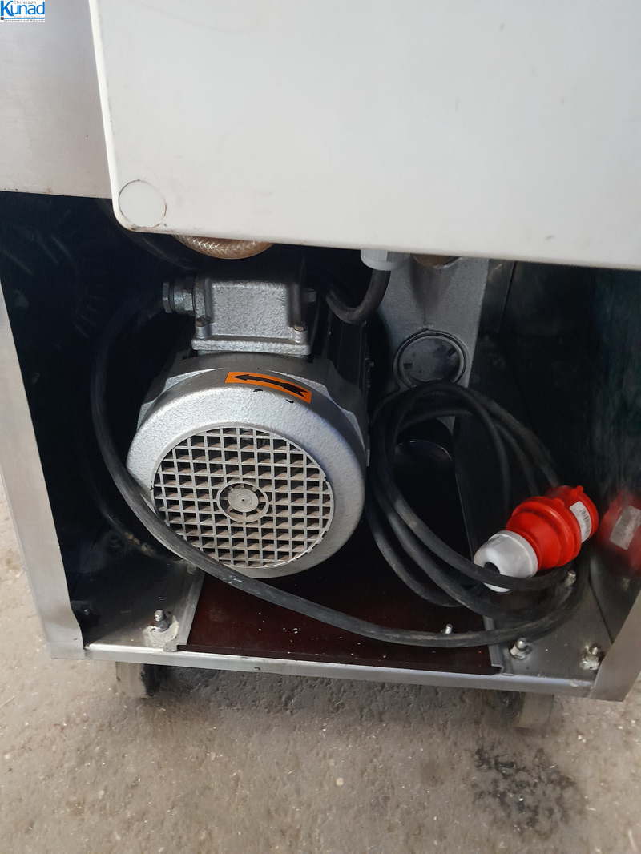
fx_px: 642
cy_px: 427
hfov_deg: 53.1
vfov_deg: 67.3
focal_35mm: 26
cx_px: 320
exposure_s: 1/24
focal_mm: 4
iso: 640
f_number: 1.8
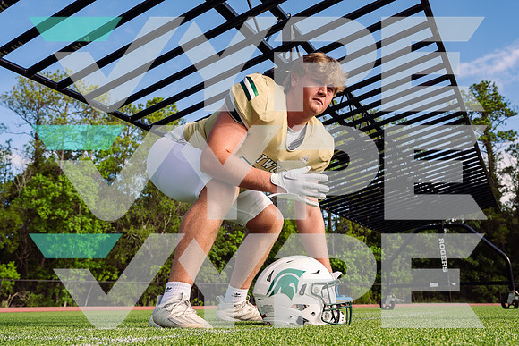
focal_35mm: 36
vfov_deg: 36.9
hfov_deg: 53.1
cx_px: 260
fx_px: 519
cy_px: 173
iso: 100
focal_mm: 36
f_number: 7.1
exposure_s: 1/250
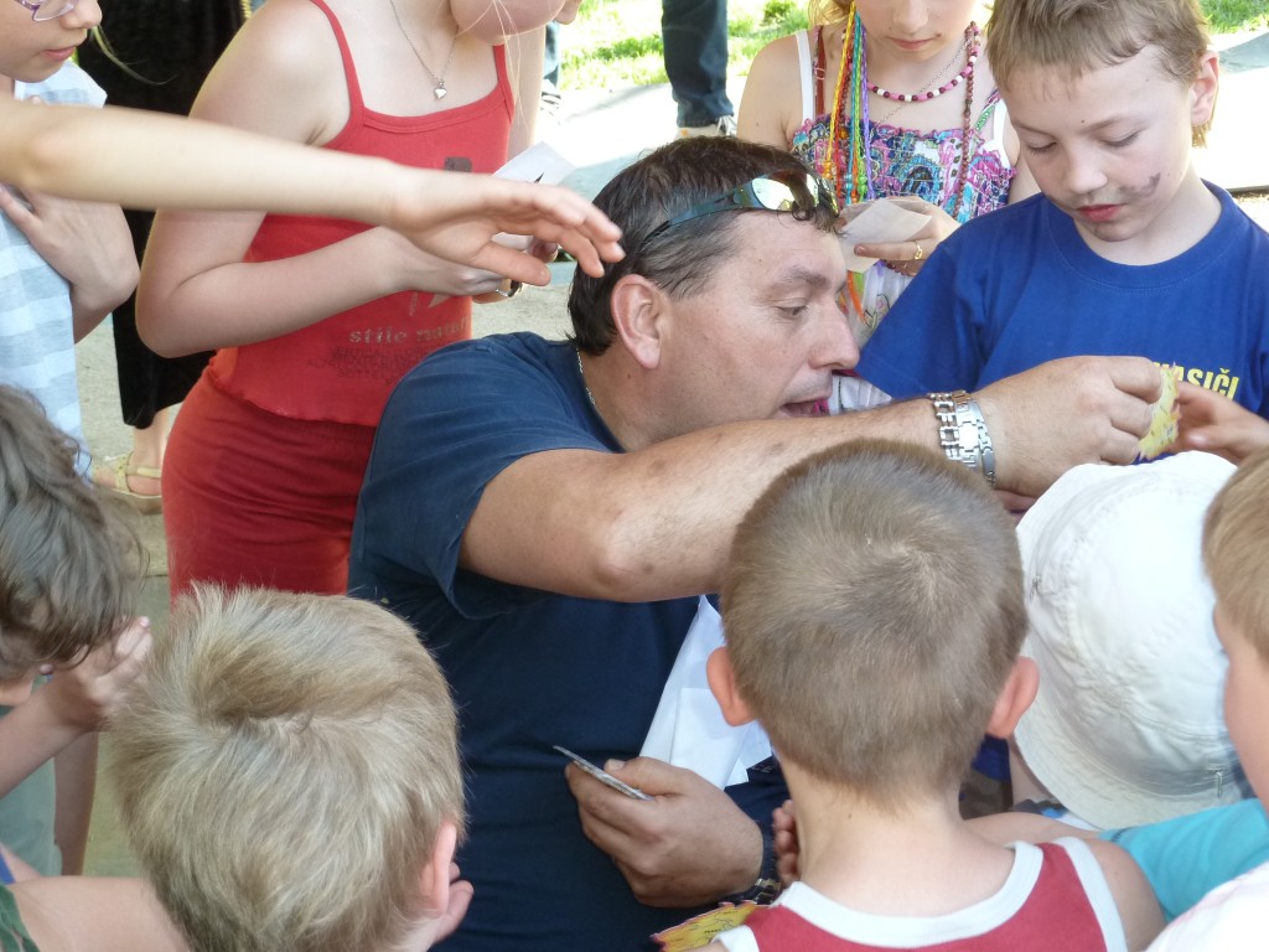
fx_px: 2859
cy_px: 476
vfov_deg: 18.9
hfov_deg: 25.0
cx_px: 634
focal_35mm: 78
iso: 200
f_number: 4.2
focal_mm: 12.8
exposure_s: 1/40
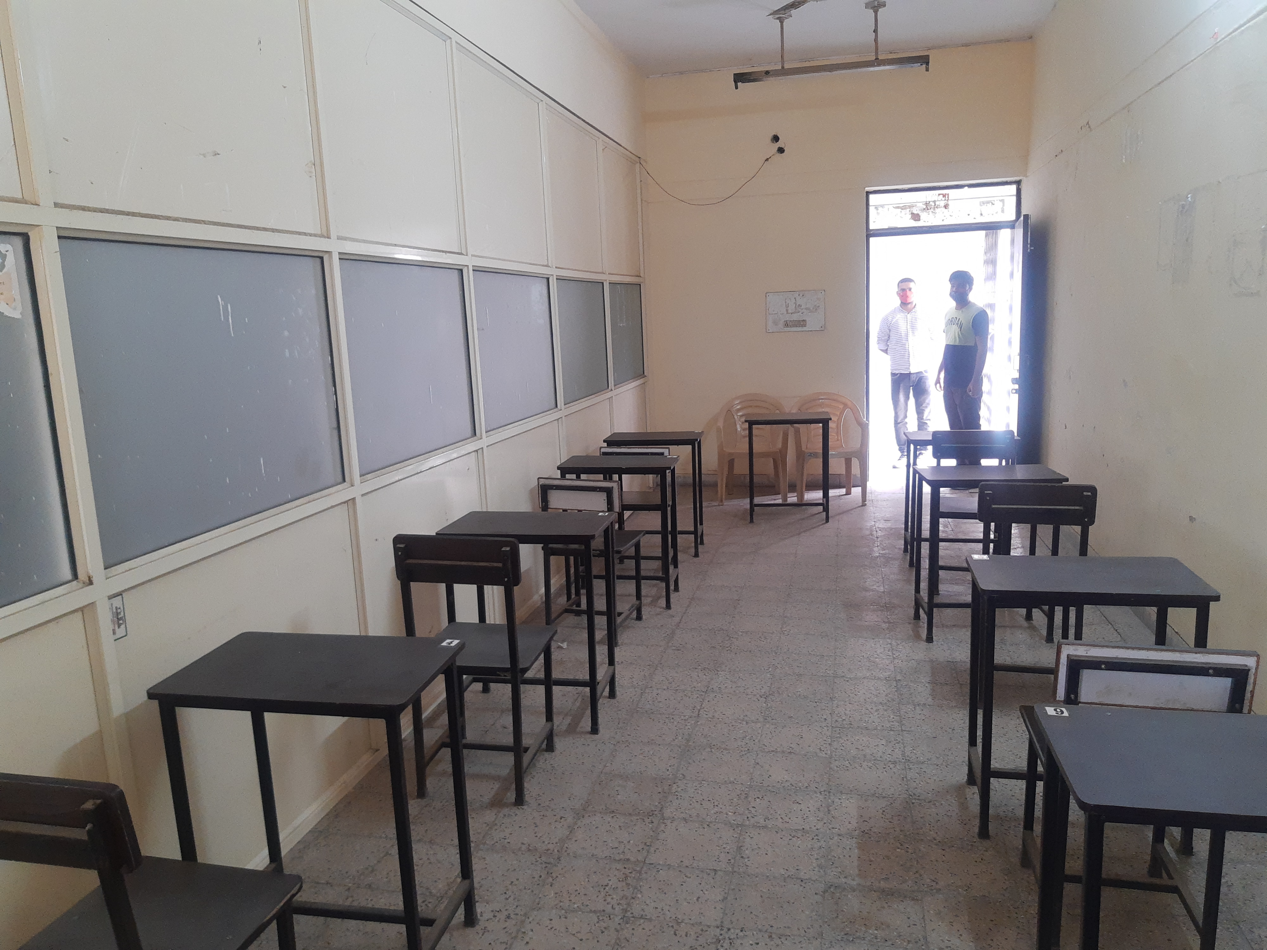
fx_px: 952
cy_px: 475
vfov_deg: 53.1
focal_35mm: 26
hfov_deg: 67.3
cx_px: 634
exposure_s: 1/50
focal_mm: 4.75
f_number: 1.7
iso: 145
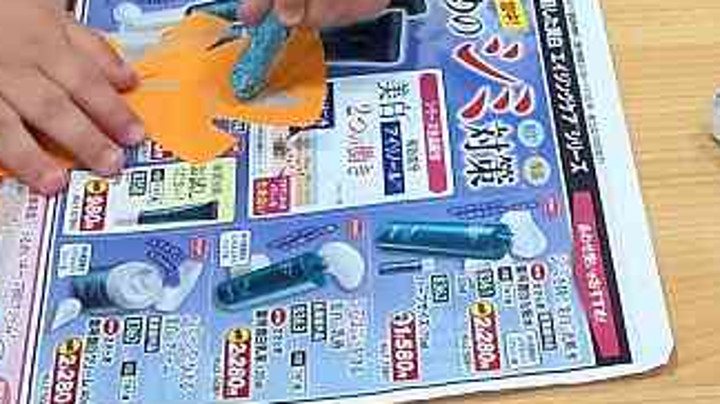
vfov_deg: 9.8
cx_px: 707
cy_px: -280
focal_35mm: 118
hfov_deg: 17.8
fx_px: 2252
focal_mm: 3
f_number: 1.8
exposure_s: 1/120
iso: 50
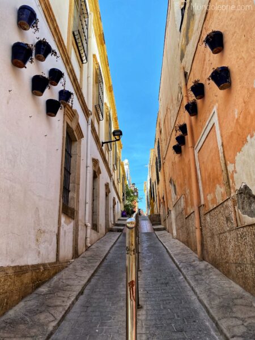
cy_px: 170
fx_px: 255
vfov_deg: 67.3
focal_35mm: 26
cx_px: 128
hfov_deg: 53.1
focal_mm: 4.25
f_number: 1.8
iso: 32
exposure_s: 1/647
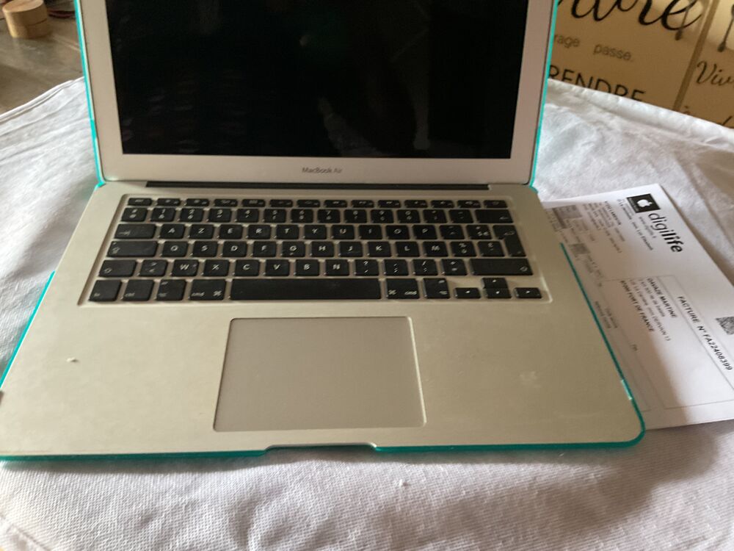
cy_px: 276
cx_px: 367
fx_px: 615
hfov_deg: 61.7
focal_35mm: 29
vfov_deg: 48.2
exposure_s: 1/30
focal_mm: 3
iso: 320
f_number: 1.8
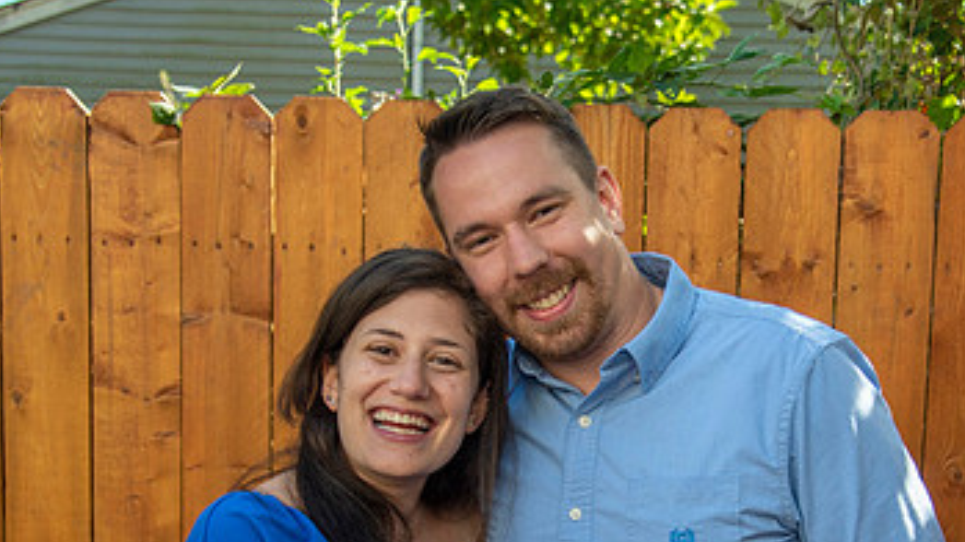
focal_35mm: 61
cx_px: 586
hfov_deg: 34.2
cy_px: 502
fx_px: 1560
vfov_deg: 19.3
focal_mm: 35
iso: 125
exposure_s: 1/320
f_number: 4
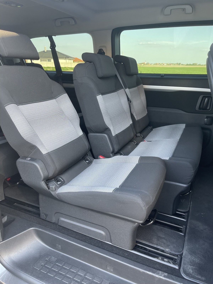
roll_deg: -0.4
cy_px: 142
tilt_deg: -20.3
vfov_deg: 67.3
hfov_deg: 53.1
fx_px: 213
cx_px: 106
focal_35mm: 26
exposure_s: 1/121
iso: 80
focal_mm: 5.1
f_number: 1.6
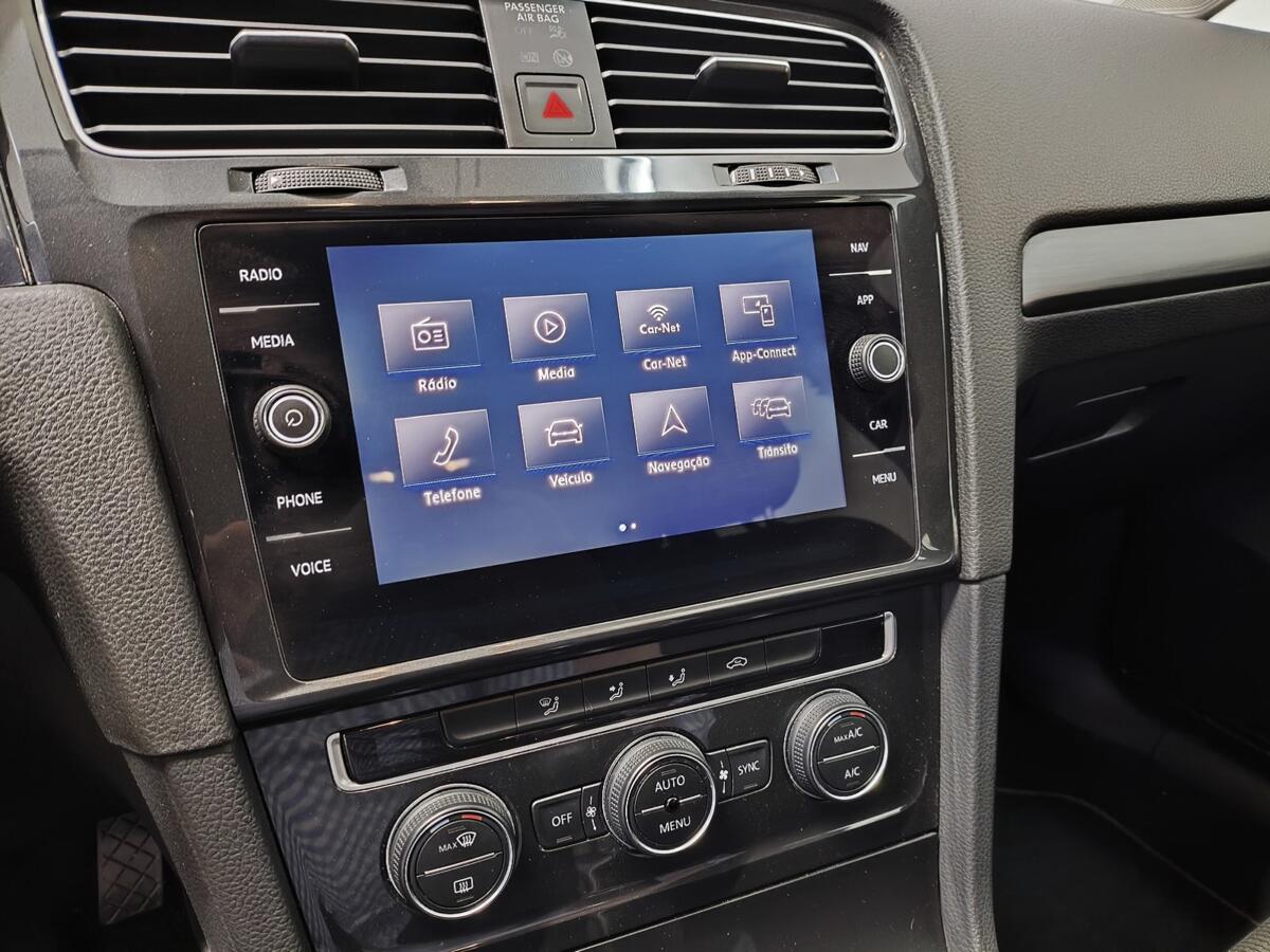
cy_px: 476
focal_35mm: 25
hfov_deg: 69.4
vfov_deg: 54.9
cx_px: 635
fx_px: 917
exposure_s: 1/11.1
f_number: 1.7
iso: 1600
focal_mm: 4.71
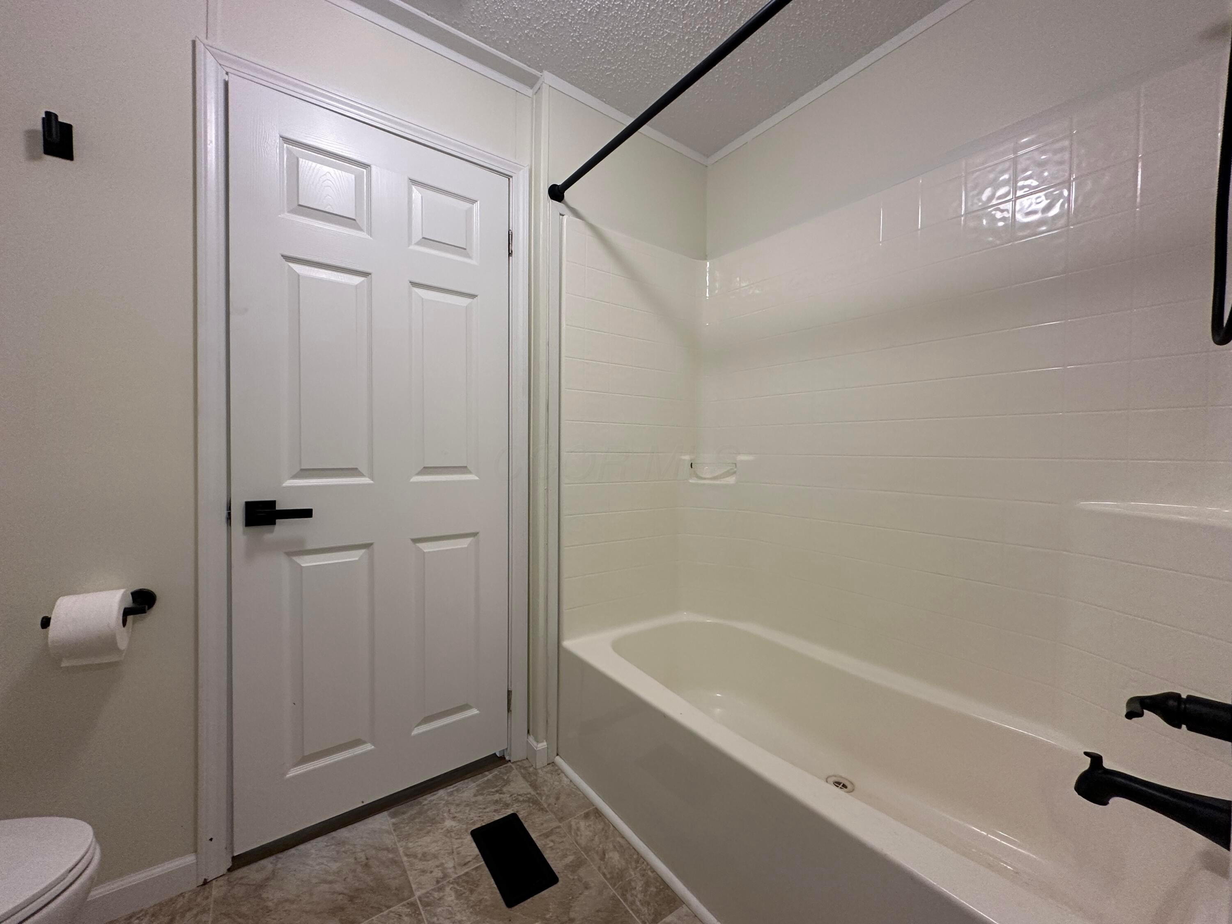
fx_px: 498
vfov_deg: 85.7
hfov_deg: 102.1
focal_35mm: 14
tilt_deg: -1.0
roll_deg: -0.3
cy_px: 462
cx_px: 616
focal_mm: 2.22
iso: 250
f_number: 2.2
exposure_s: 1/120
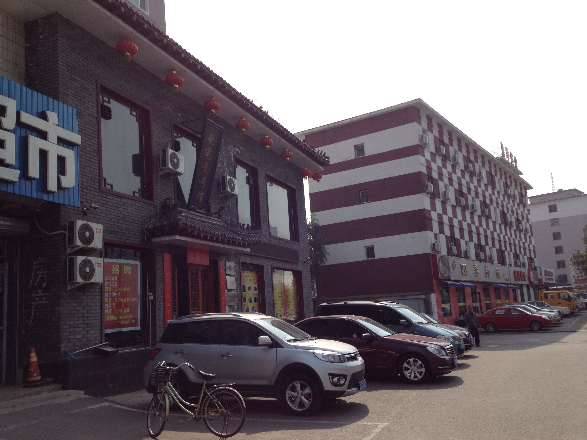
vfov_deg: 40.7
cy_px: 220
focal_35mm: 35
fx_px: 594
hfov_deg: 52.6
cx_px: 294
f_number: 2.4
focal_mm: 4.28
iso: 50
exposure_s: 1/1842
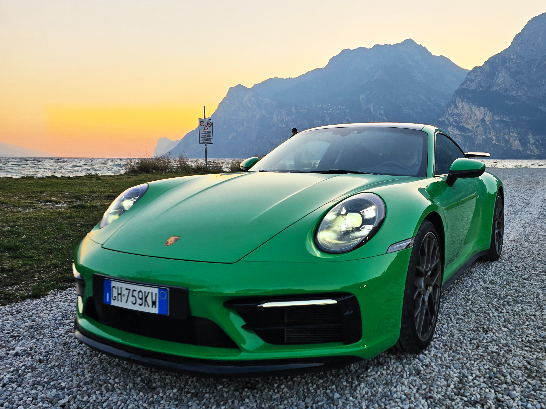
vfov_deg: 56.8
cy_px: 199
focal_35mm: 24
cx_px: 281
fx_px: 379
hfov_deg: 71.6
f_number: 1.7
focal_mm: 6.3
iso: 12
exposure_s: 1/200
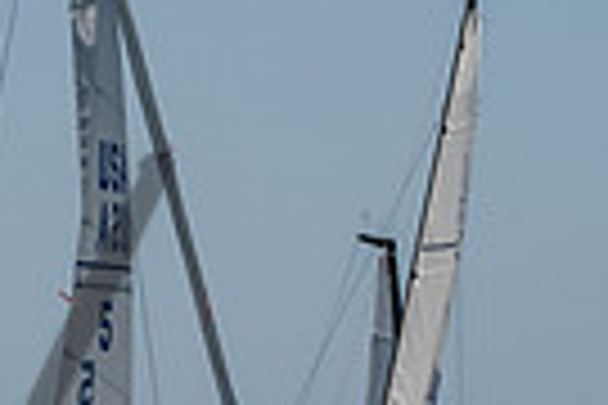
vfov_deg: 1.9
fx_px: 11940
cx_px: 196
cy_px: 664
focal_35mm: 707
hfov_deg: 2.9
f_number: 9
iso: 640
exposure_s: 1/1000
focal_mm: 160
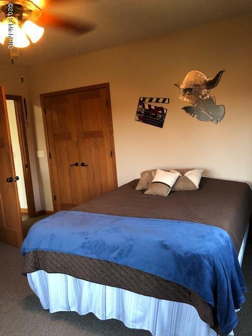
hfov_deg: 49.7
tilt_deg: -8.9
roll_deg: +4.1
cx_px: 126
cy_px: 168
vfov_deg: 63.4
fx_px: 272
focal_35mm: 28
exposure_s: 1/12
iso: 100
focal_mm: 4
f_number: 1.8
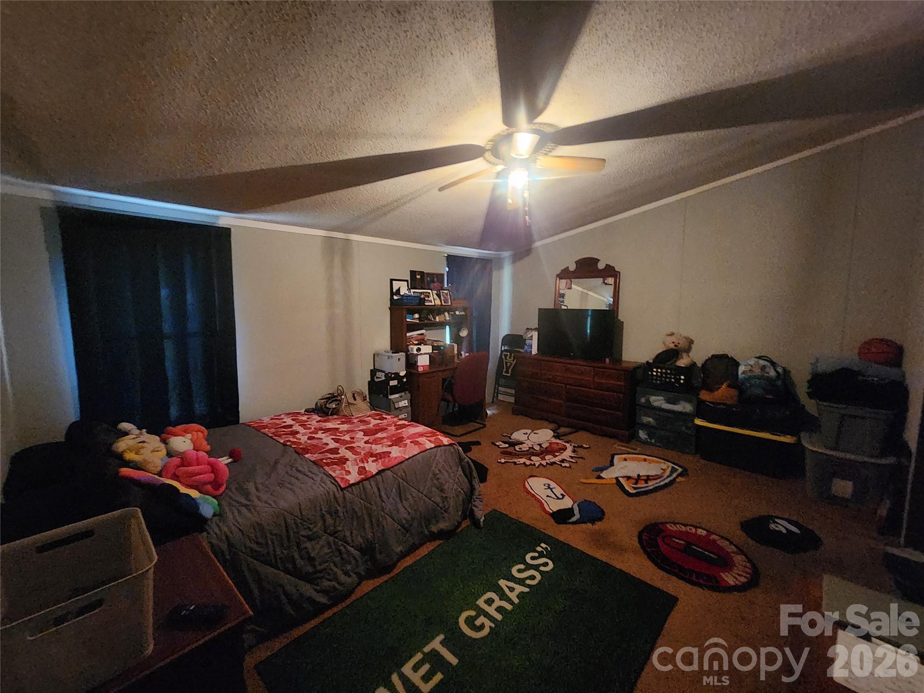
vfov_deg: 89.9
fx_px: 347
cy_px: 346
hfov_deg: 106.2
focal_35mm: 13
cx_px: 462
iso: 1250
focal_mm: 2.2
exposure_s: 1/24
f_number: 2.2
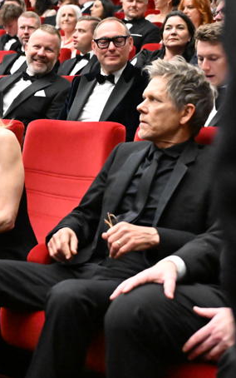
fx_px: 812
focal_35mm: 79
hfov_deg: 16.2
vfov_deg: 26.1
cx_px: 6
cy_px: 188
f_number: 2.8
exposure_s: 1/200
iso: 16000
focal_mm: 34.5
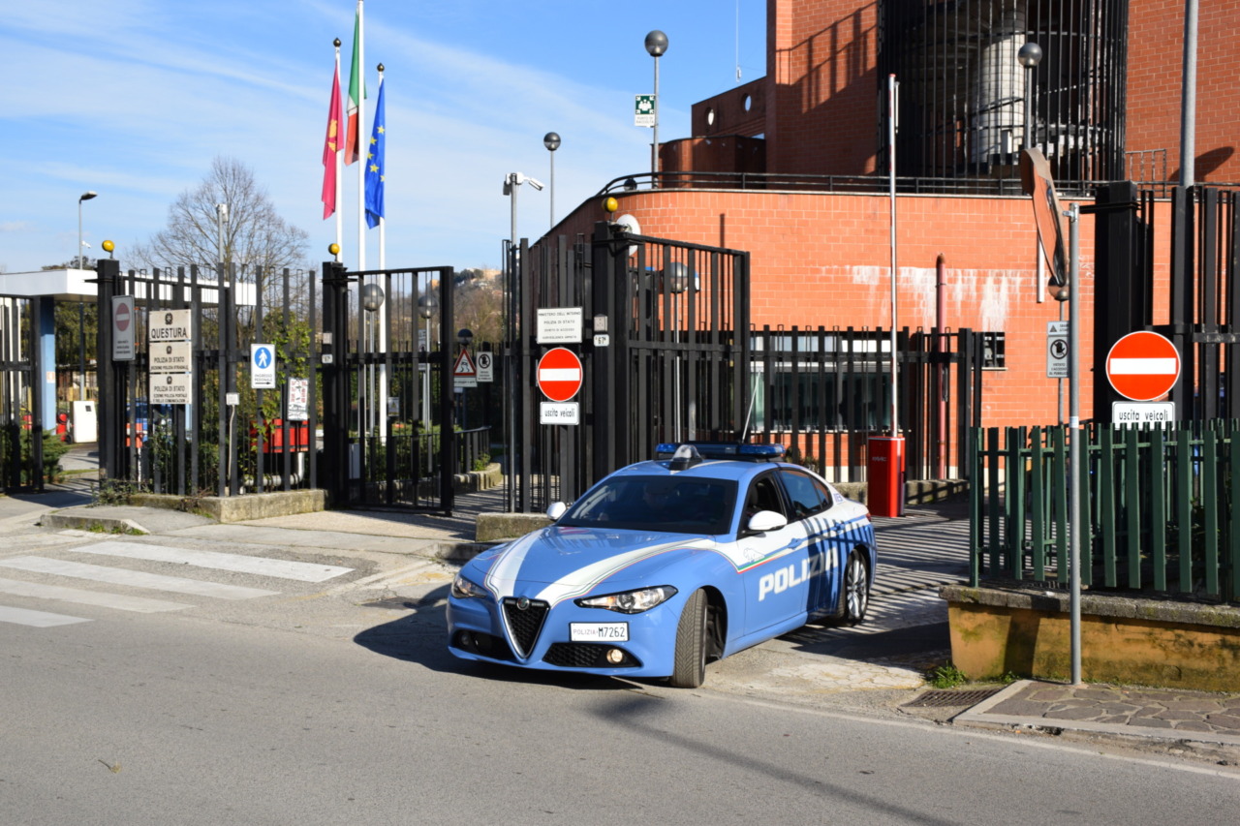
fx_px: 1343
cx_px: 620
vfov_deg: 34.2
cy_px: 413
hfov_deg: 49.6
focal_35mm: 39
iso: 100
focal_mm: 26
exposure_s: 1/200
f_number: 10
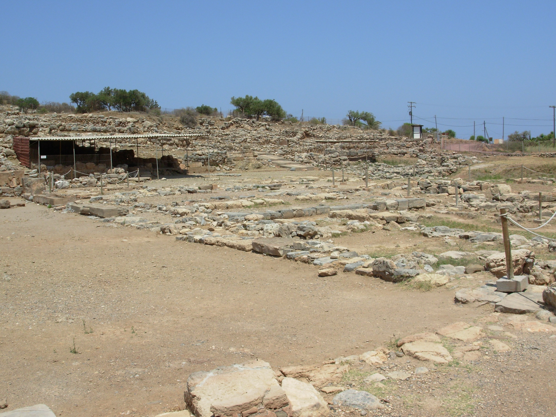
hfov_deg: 49.0
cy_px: 208
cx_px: 278
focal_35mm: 38
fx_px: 610
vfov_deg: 37.7
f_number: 4.9
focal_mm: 6.3
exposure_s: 1/627
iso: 50
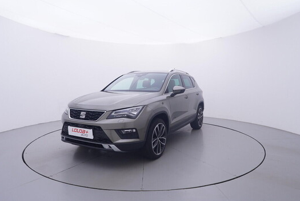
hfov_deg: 74.8
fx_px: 196
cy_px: 98
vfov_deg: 54.1
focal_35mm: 24
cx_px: 150
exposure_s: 1/80
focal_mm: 15
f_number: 5
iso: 200
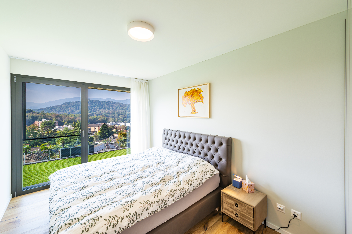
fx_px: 137
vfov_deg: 81.2
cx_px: 176
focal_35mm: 14
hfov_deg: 104.3
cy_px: 117
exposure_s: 1/5
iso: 100
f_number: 9
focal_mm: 14
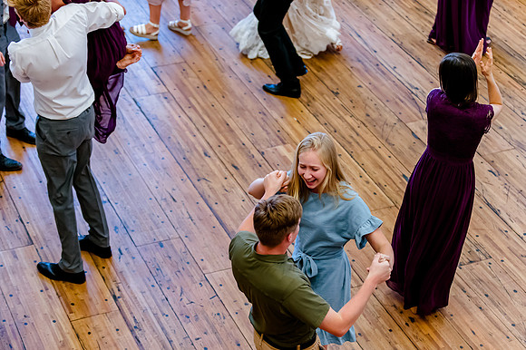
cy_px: 195
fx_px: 1158
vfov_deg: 17.2
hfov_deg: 25.6
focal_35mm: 79
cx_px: 293
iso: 2500
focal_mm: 70
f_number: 2.8
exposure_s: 1/640
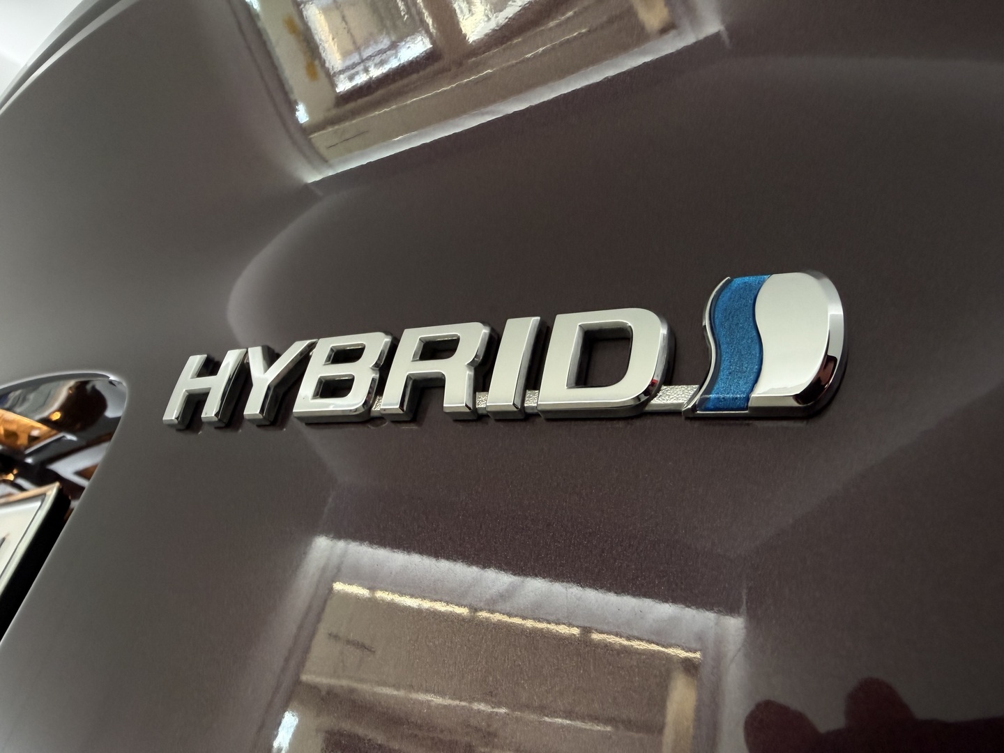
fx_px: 696
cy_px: 376
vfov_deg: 56.8
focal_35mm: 24
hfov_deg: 71.6
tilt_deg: +16.7
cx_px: 502
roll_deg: -5.2
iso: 250
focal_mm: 2.22
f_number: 2.2
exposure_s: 1/100
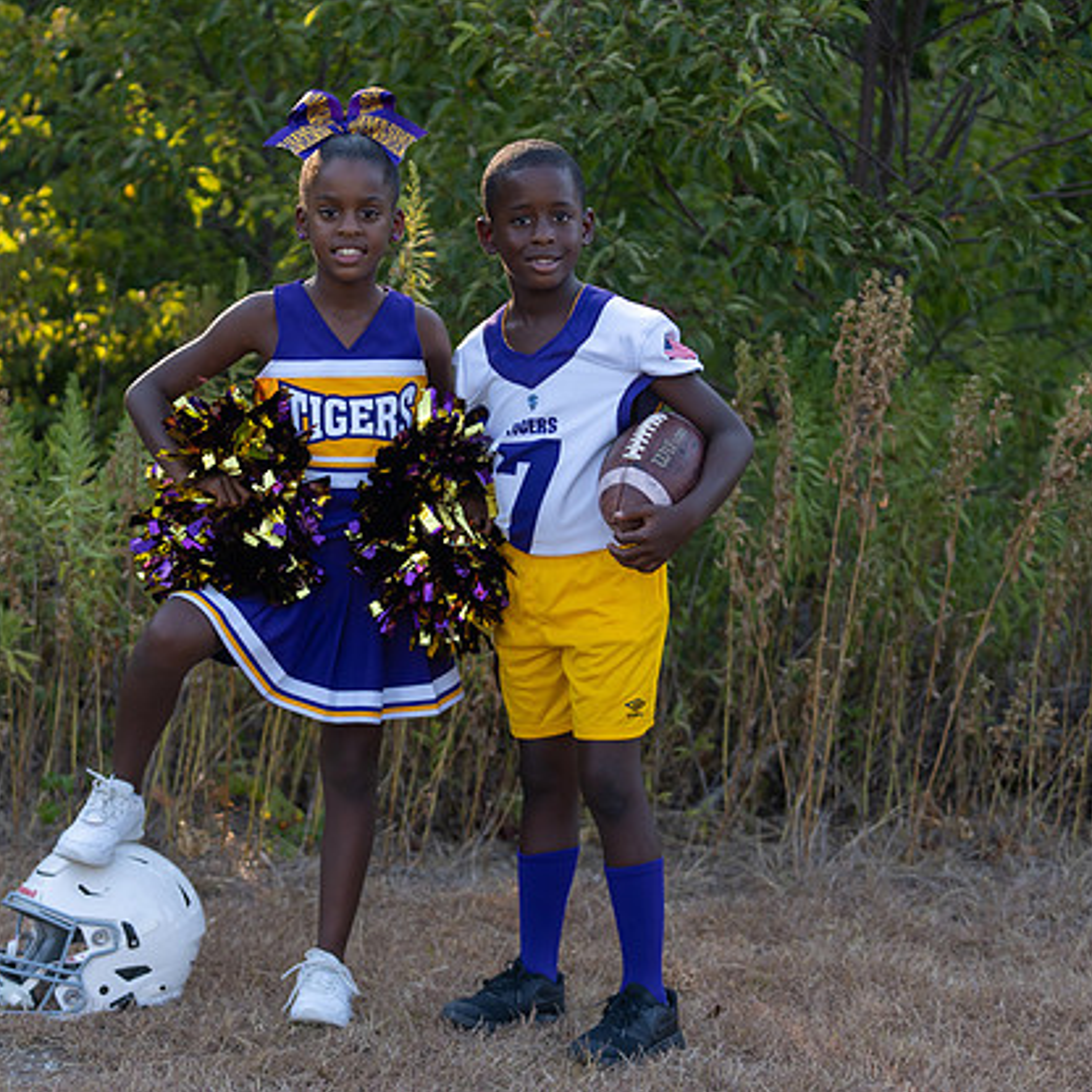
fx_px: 3426
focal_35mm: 96
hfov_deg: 18.1
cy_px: 564
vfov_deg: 18.1
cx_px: 429
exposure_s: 1/320
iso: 125
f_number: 2.8
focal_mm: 70
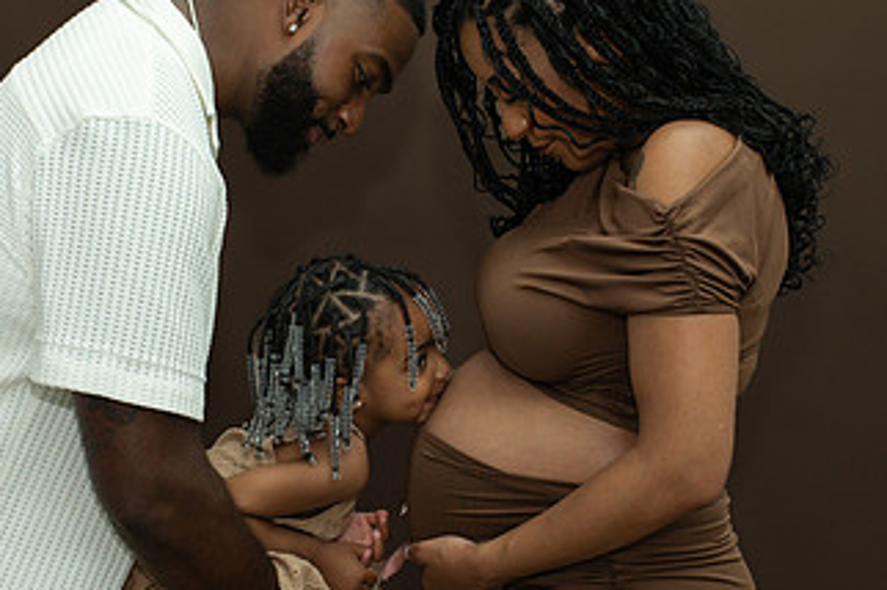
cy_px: 389
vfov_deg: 17.4
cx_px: 370
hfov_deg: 26.0
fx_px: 1920
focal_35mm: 78
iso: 1000
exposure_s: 1/200
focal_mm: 35
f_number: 5
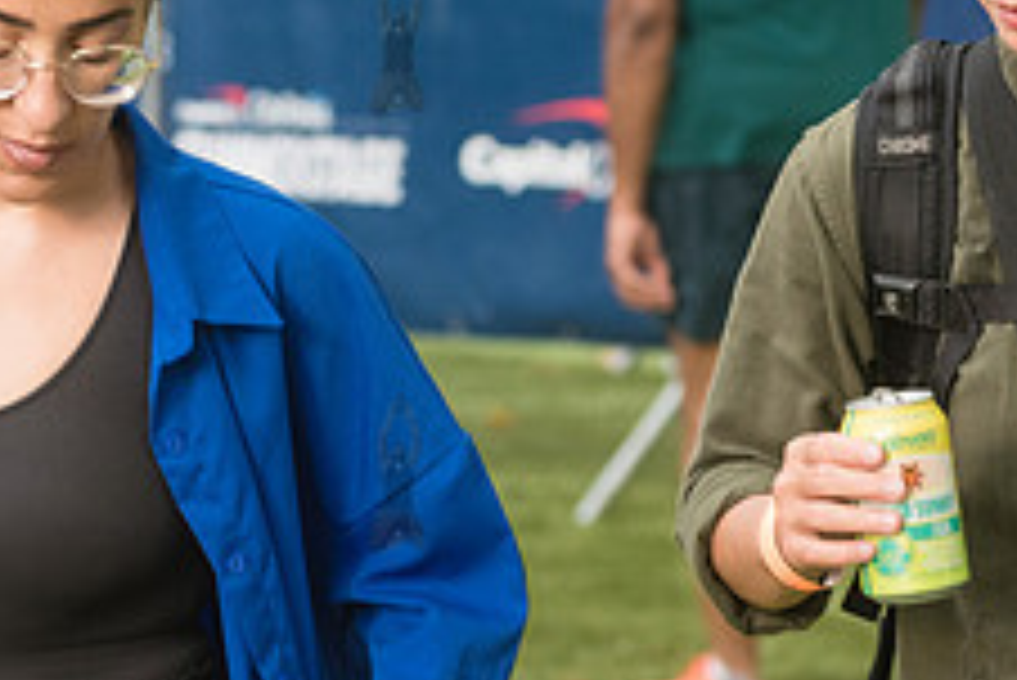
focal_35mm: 225
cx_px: 325
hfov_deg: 9.1
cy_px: 466
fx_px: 6360
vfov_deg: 6.1
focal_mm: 80
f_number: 4
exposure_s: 1/160
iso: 1000
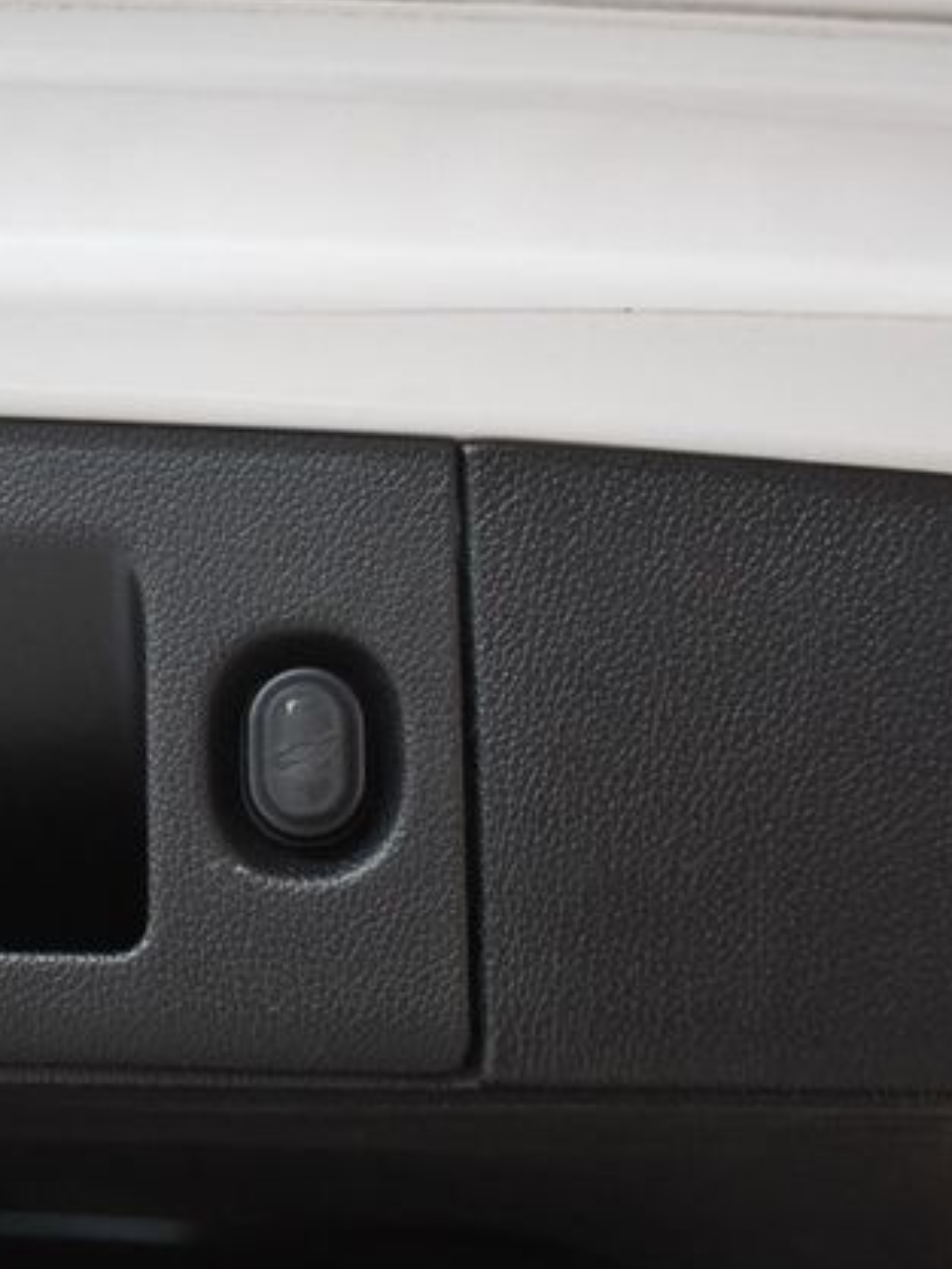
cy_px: 636
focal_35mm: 59
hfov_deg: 24.5
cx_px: 207
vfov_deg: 32.7
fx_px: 2162
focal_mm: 27
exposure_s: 1/60
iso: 3200
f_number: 4
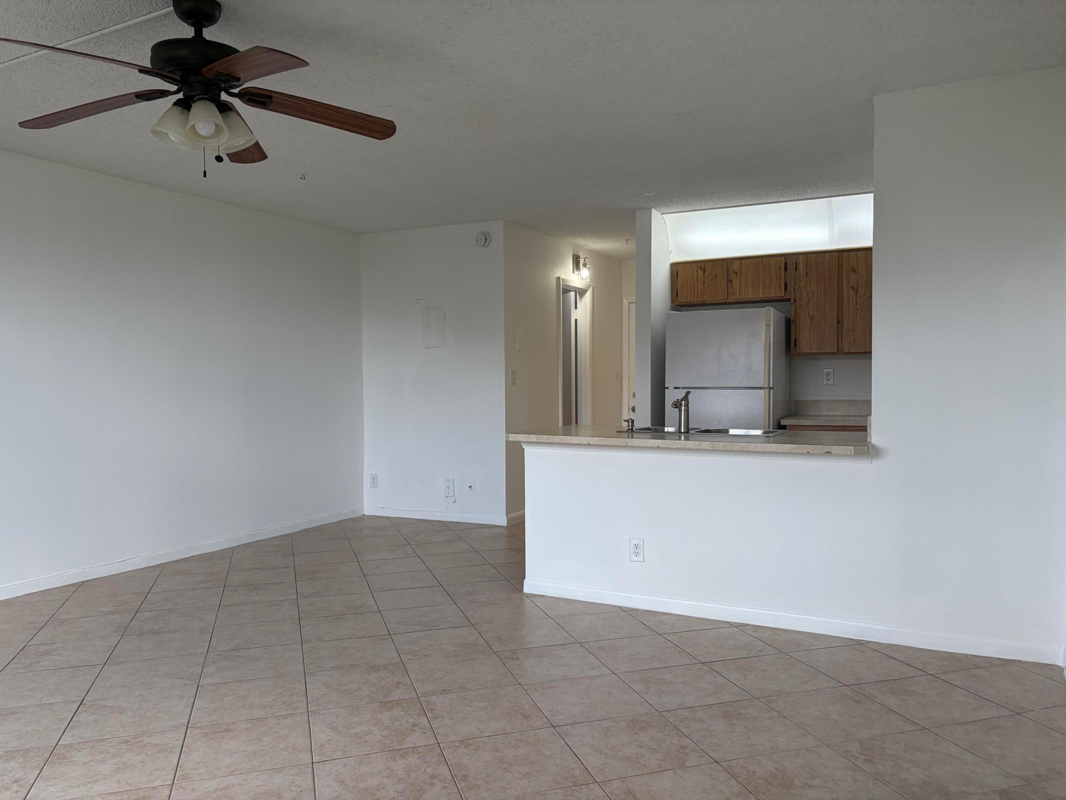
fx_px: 801
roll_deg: +0.9
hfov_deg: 67.3
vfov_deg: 53.1
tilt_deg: -1.4
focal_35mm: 26
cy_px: 400
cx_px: 533
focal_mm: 5.96
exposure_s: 1/222
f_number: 1.6
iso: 100
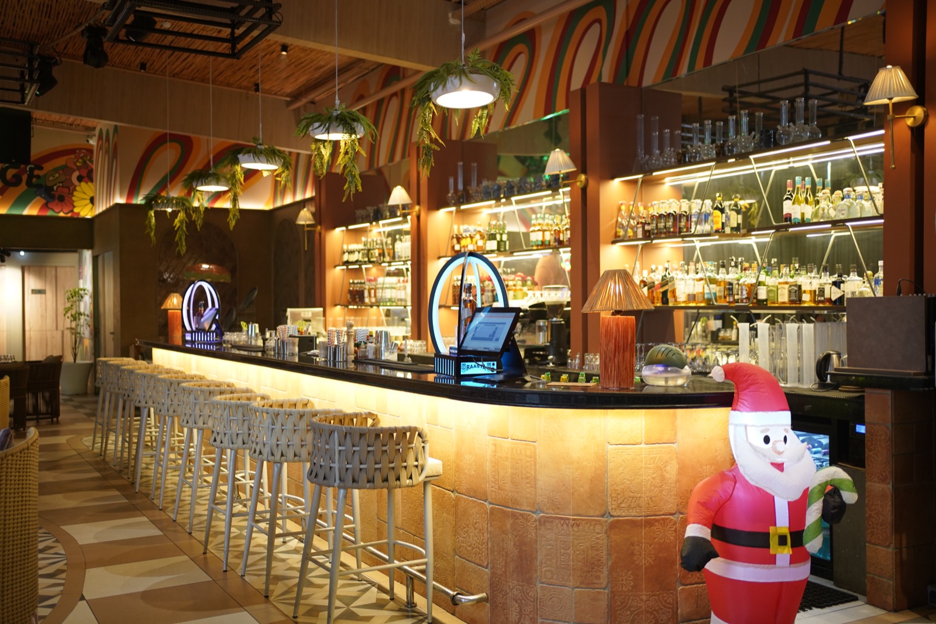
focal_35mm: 35
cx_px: 468
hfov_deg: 54.4
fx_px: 910
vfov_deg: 37.8
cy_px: 312
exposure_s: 1/125
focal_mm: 35
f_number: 1.8
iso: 1000
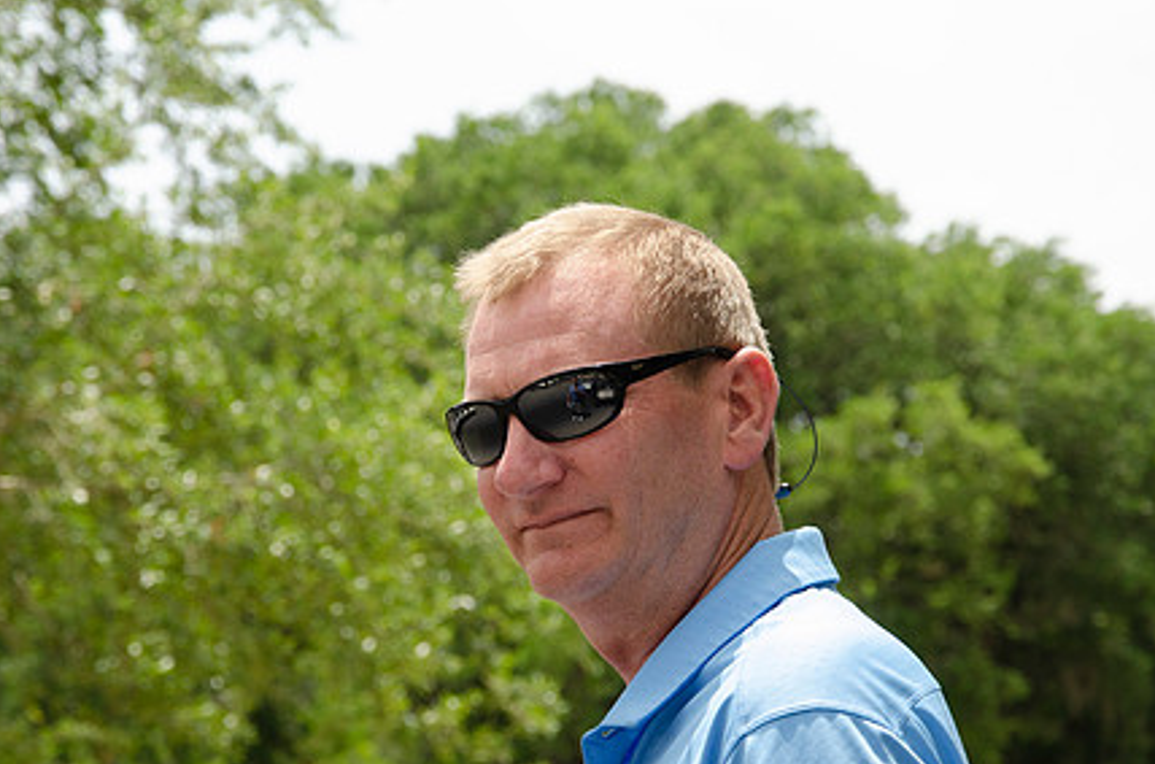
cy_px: 472
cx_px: 561
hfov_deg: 11.0
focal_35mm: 187
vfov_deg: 7.3
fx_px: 5984
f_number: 9
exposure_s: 1/500
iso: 400
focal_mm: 92
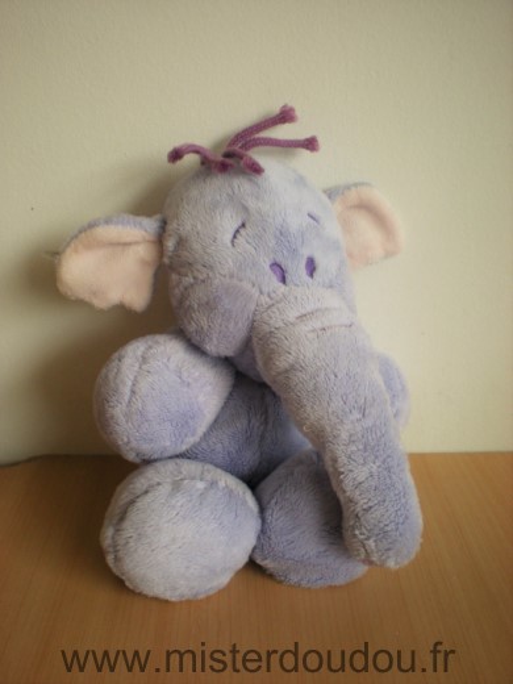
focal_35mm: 38
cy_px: 342
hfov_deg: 37.7
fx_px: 751
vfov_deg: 49.0
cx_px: 256
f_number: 3.1
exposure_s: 1/59.8
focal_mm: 6.3
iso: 184
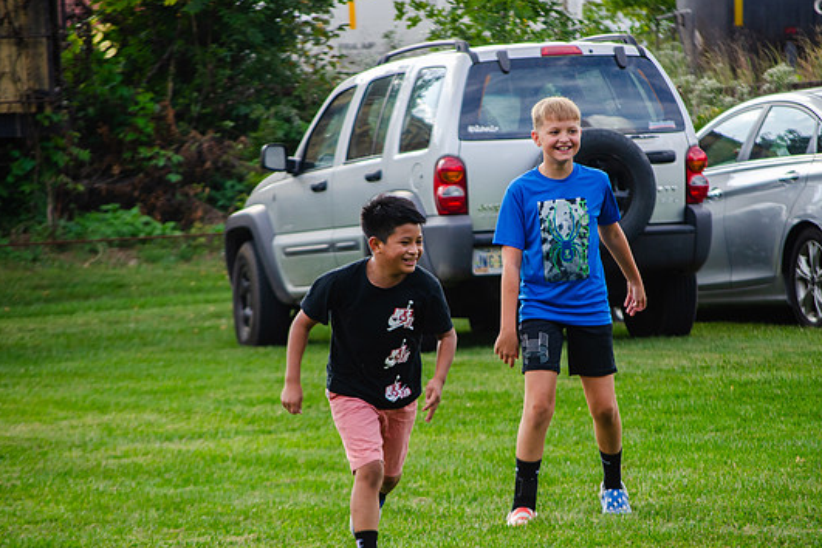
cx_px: 441
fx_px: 5411
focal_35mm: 237
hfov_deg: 8.7
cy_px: 289
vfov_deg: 5.8
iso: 250
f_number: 5.6
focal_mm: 145
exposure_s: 1/500
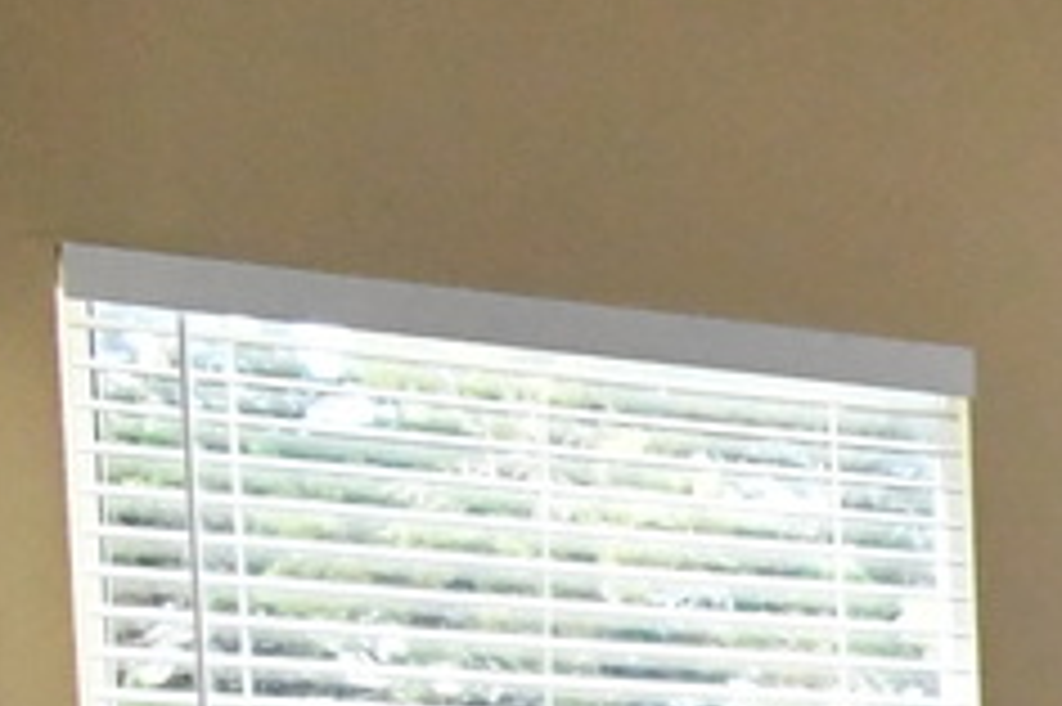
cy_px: 1241
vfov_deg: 12.2
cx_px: 2844
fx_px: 3036
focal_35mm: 103
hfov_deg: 12.7
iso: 4000
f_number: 10
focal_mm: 10
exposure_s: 1/250
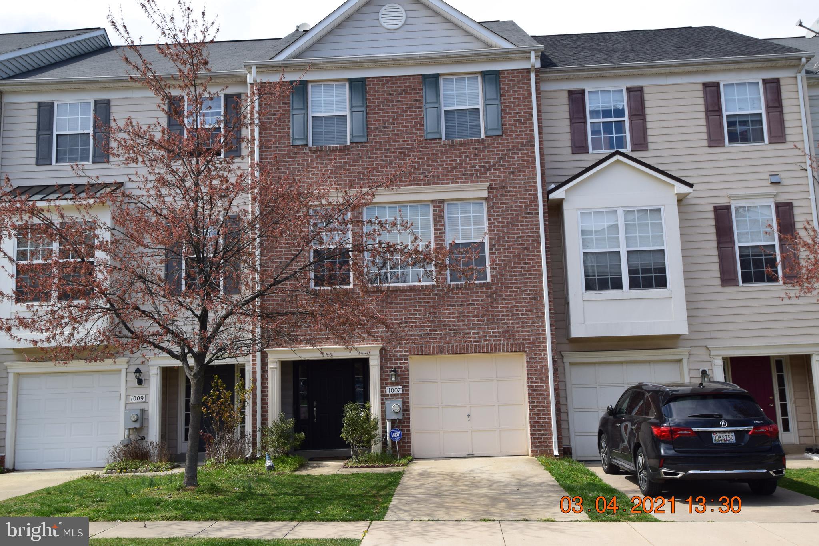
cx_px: 410
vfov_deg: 36.9
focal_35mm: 36
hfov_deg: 53.1
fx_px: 819
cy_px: 273
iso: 400
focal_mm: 24
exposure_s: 1/320
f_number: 10
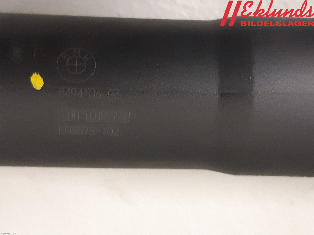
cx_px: 157
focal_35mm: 26
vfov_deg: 53.1
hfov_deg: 67.3
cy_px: 118
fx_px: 236
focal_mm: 3.93
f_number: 1.7
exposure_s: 1/25
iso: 320
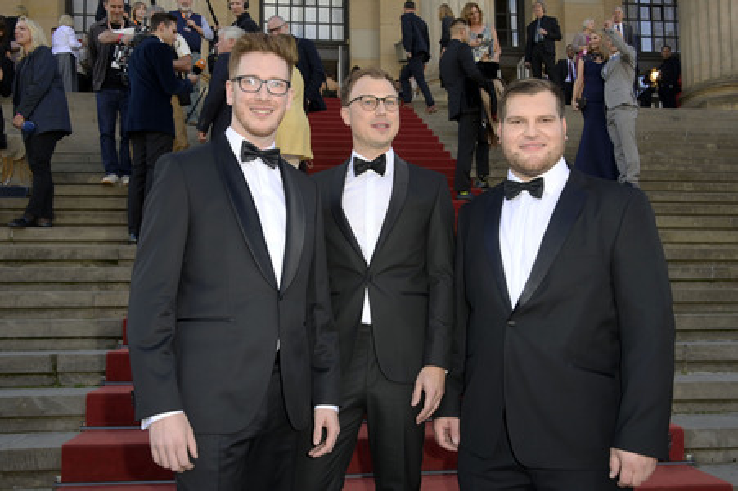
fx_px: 696
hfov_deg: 55.8
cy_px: 246
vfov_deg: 38.8
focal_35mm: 34
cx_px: 369
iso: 400
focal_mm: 34
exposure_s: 1/200
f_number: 7.1
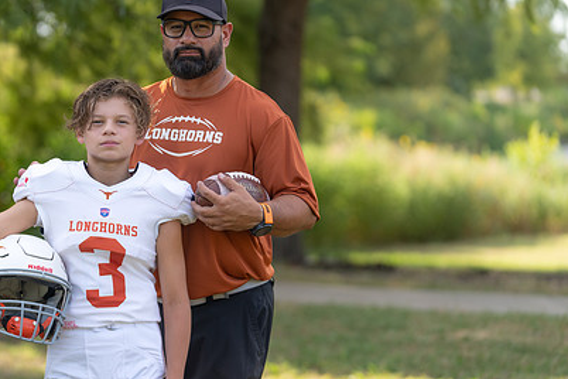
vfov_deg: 8.4
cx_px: 160
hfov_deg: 12.6
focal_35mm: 163
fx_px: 2572
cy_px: 149
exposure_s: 1/400
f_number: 2.8
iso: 100
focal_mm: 113
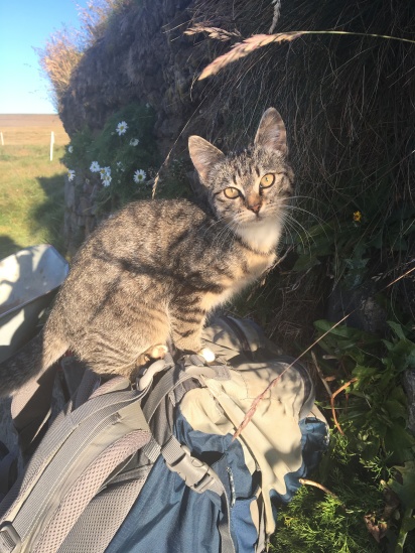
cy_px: 276
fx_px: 463
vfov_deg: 61.6
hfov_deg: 48.2
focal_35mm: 29
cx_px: 208
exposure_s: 1/411
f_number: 2.2
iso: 25
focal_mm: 4.15
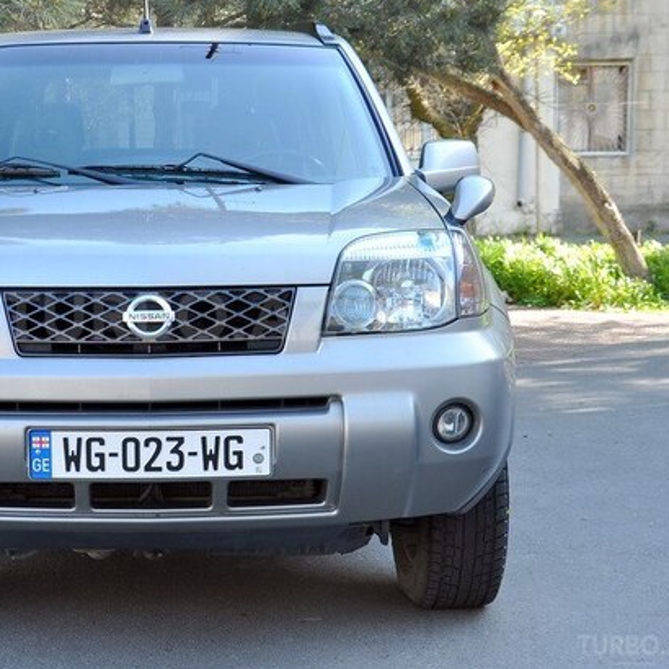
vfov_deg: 21.1
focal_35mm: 82
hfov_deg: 21.0
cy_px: 317
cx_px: 170
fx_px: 1793
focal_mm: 40
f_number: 6.3
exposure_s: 1/60
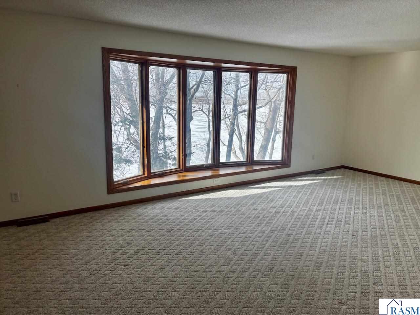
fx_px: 315
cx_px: 210
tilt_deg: -10.2
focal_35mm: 26
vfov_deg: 53.1
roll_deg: -0.3
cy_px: 158
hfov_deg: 67.3
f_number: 1.6
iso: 50
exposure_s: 1/380
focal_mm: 5.96
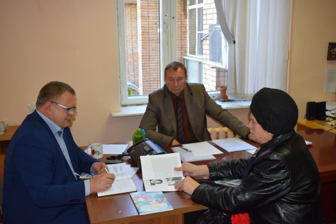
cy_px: 112
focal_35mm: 38
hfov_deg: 51.3
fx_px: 350
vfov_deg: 35.5
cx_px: 168
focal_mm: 25
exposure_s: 1/100
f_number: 5
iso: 800
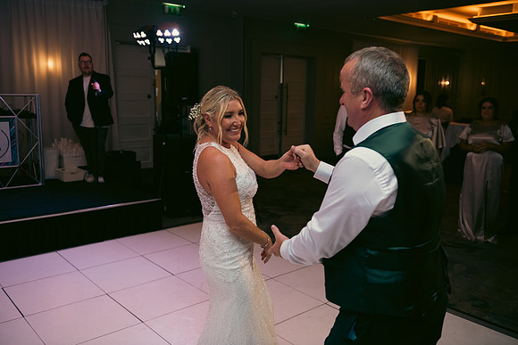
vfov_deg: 41.1
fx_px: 461
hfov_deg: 58.7
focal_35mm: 32
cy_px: 172
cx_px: 259
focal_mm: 32
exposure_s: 1/160
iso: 800
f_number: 3.5
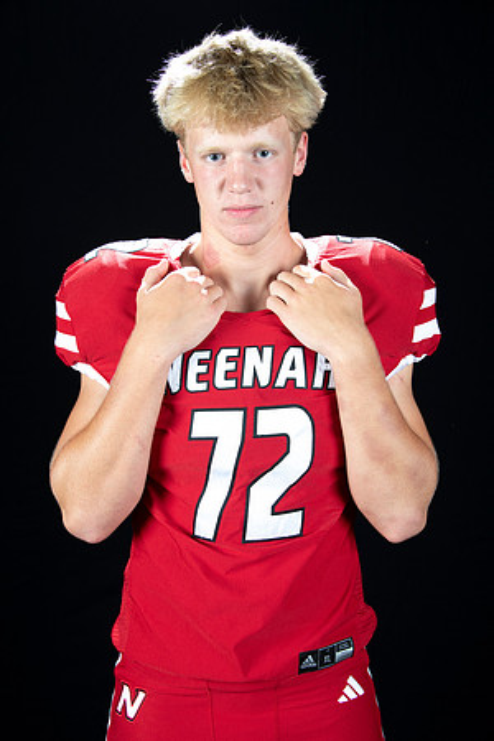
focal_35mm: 56
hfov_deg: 24.2
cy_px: 370
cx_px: 247
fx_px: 1153
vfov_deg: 35.6
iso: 320
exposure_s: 1/160
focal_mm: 56
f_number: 9
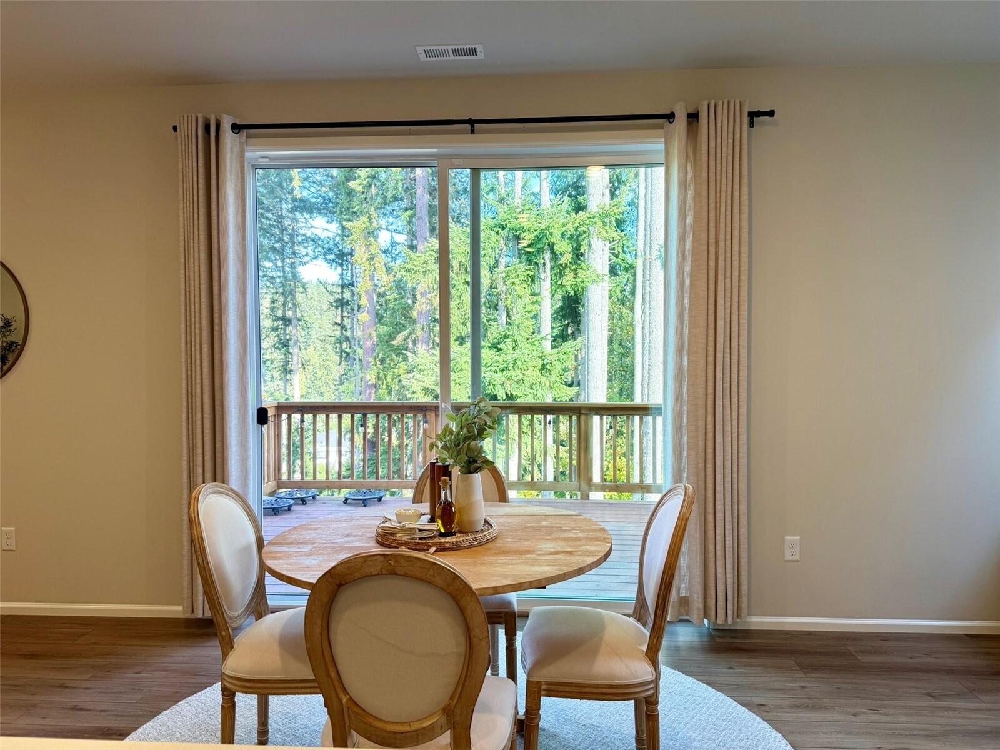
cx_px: 500
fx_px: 693
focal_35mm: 24
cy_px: 375
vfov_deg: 56.8
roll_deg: -0.1
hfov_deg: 71.6
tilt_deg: -1.7
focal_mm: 6.76
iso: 80
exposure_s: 1/120
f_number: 1.78
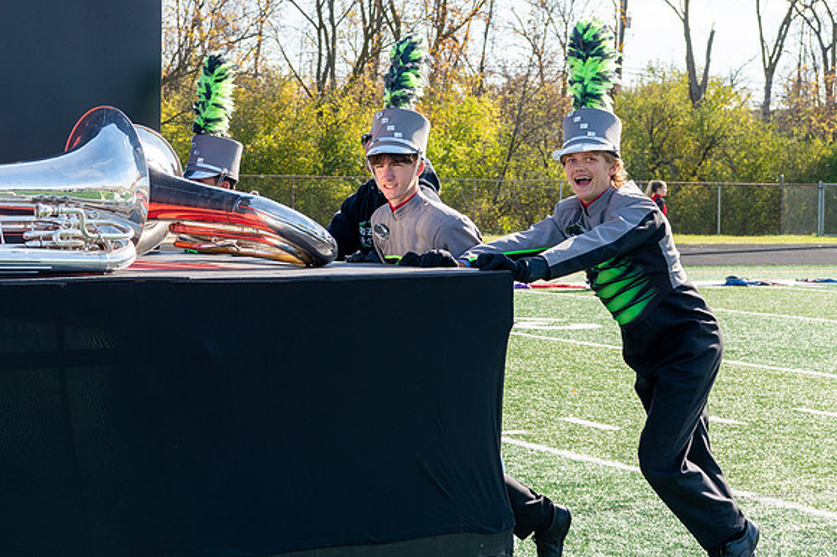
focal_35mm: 89
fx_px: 2070
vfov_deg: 15.3
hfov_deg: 22.8
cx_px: 304
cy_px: 242
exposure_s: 1/400
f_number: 9
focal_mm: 70
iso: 400
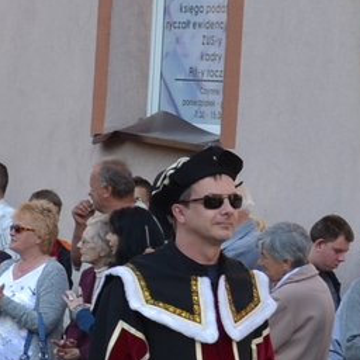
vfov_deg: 7.3
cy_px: 390
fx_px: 2814
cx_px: -46
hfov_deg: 7.3
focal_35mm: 239
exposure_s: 1/200
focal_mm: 25
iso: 100
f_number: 5.6
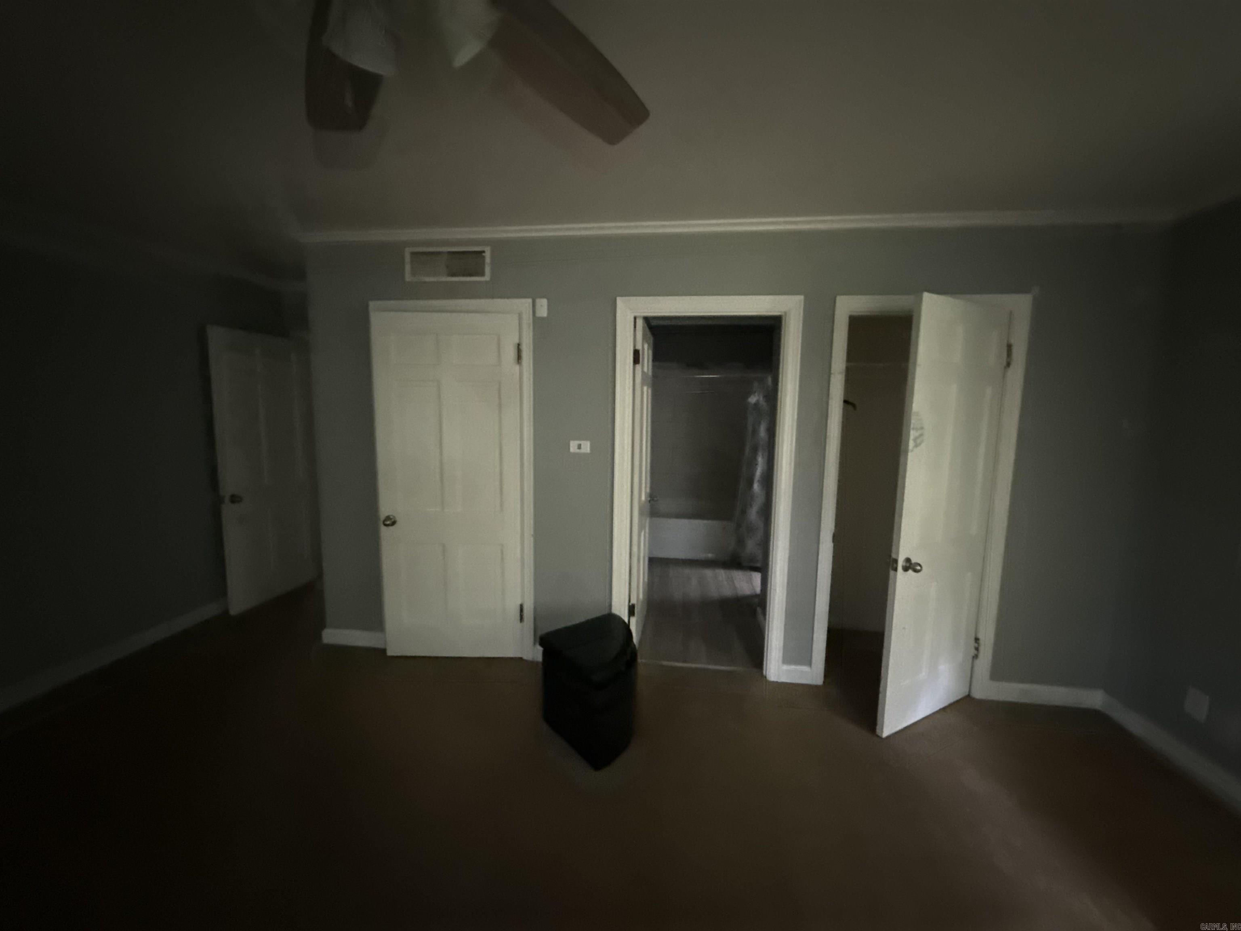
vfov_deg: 85.7
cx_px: 620
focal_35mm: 14
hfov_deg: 102.1
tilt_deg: -4.5
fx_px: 502
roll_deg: -2.3
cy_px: 466
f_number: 2.2
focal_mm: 2.22
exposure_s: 1/30
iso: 1600
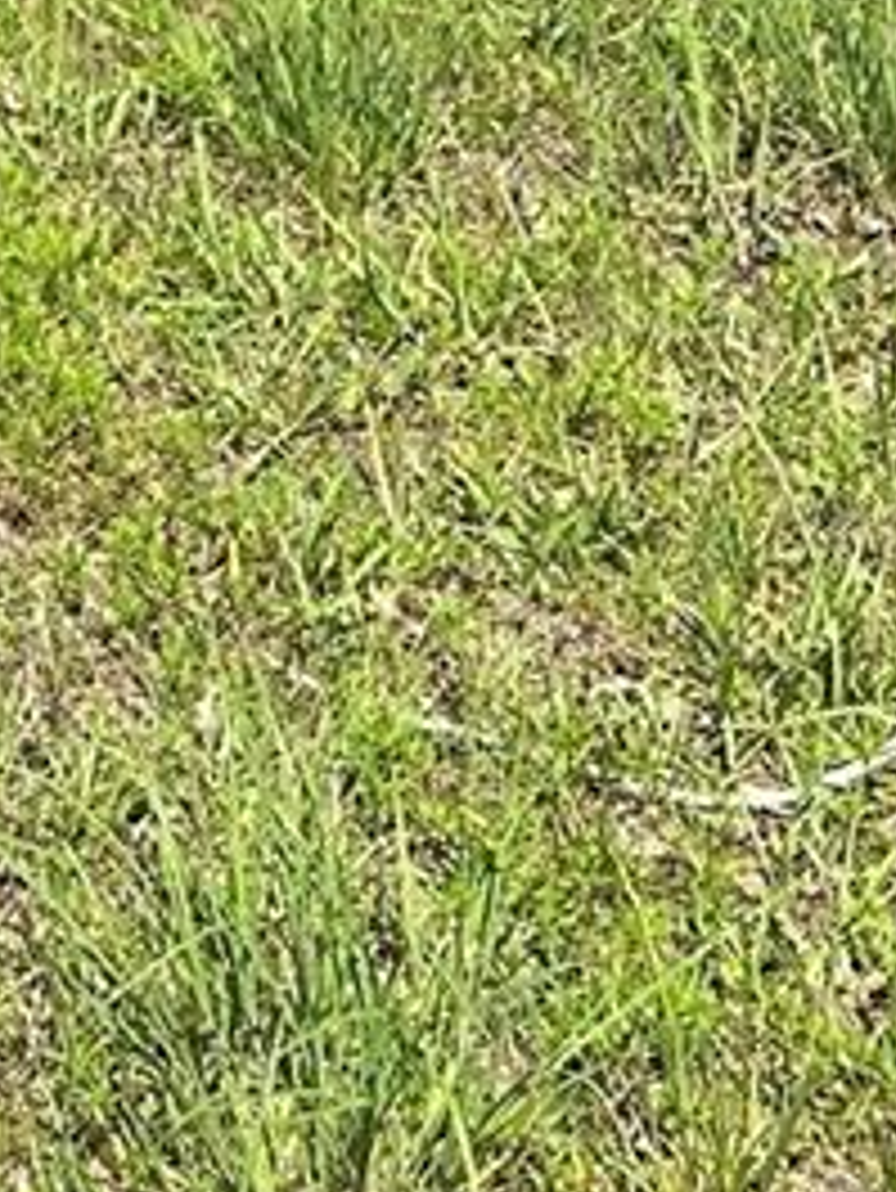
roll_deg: -2.5
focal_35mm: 139
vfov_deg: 11.8
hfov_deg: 10.4
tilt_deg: -6.9
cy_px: -1561
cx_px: -342
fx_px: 4793
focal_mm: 6.86
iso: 80
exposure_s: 1/2410
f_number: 1.78
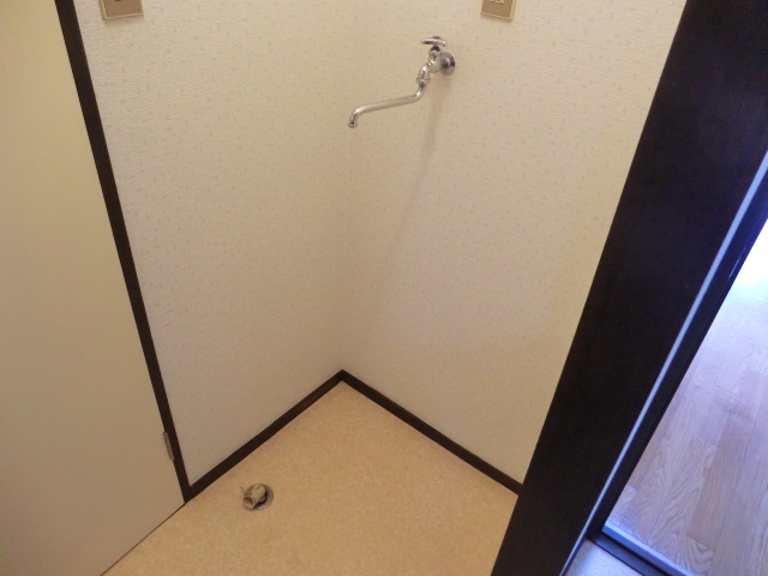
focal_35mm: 24
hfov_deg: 71.6
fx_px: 532
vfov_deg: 56.8
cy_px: 288
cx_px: 384
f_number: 3.2
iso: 500
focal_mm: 4.3
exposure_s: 1/60
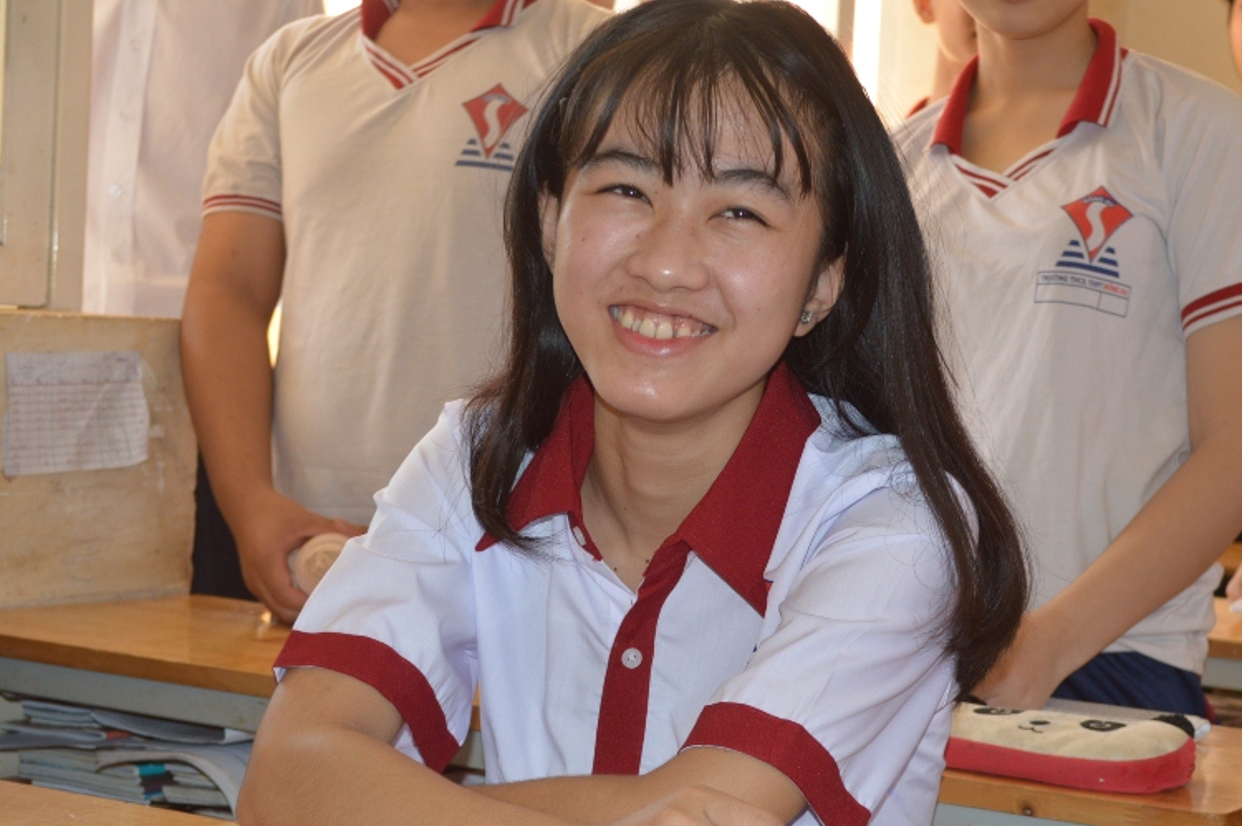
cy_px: 454
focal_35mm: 72
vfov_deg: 19.0
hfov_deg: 28.1
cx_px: 787
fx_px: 2471
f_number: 5
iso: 400
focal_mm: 35
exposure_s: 1/60
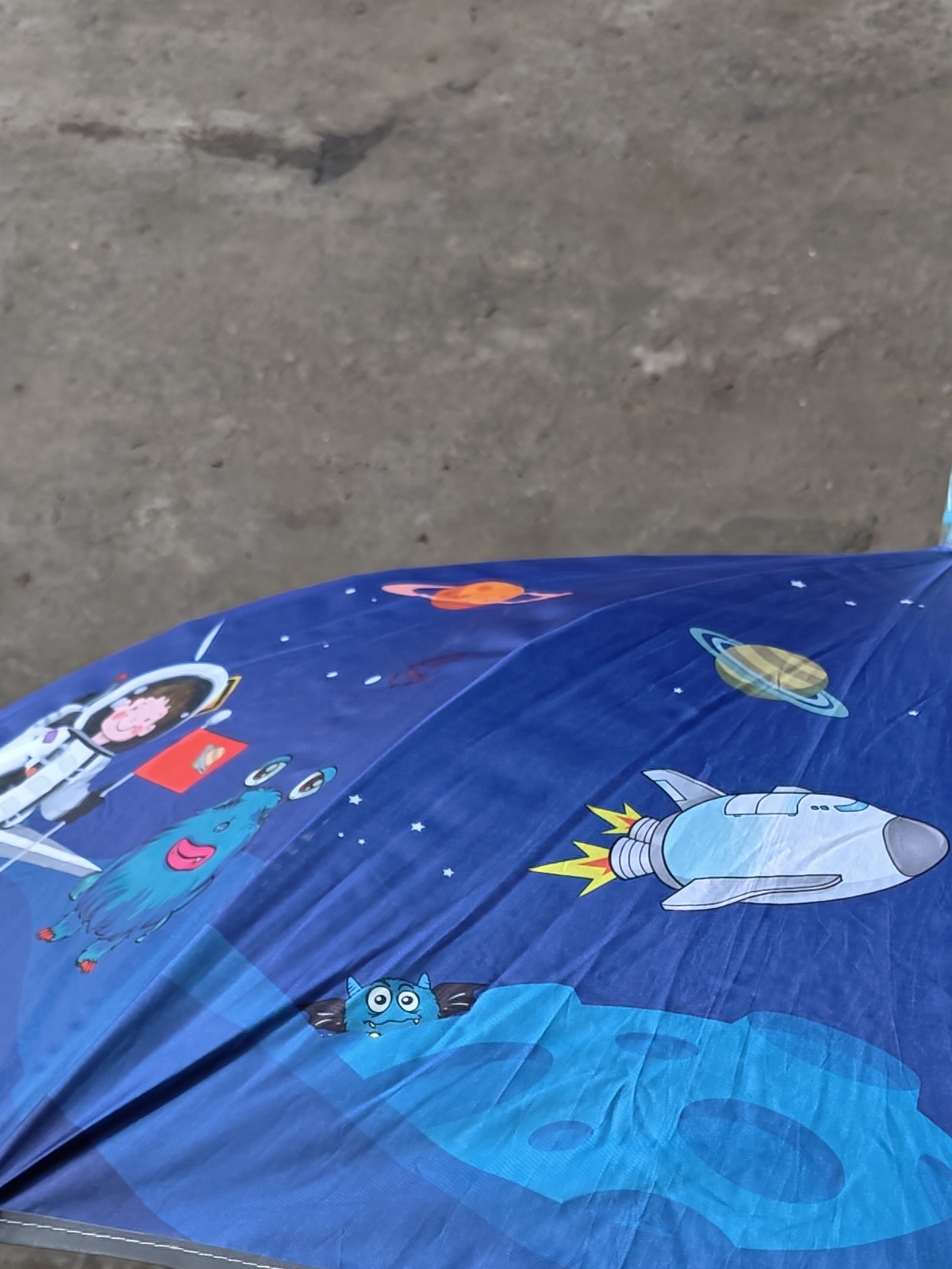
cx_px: 712
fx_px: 2127
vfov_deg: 31.0
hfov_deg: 24.9
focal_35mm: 58
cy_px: 1249
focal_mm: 5.56
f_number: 1.88
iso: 102
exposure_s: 1/275
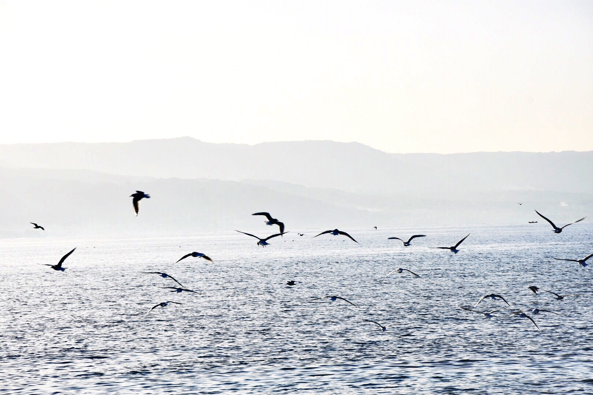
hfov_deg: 14.9
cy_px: 198
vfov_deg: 9.9
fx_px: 2273
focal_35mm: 138
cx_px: 296
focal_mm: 92
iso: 100
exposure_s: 1/200
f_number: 8
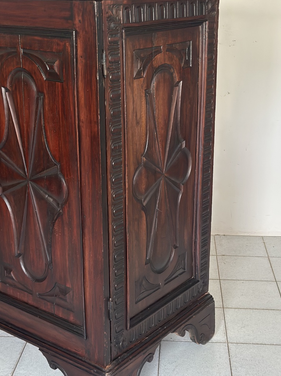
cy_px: 170
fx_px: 606
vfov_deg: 34.3
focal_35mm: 56
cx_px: 144
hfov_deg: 26.1
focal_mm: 6.86
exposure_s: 1/50
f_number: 1.78
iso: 320
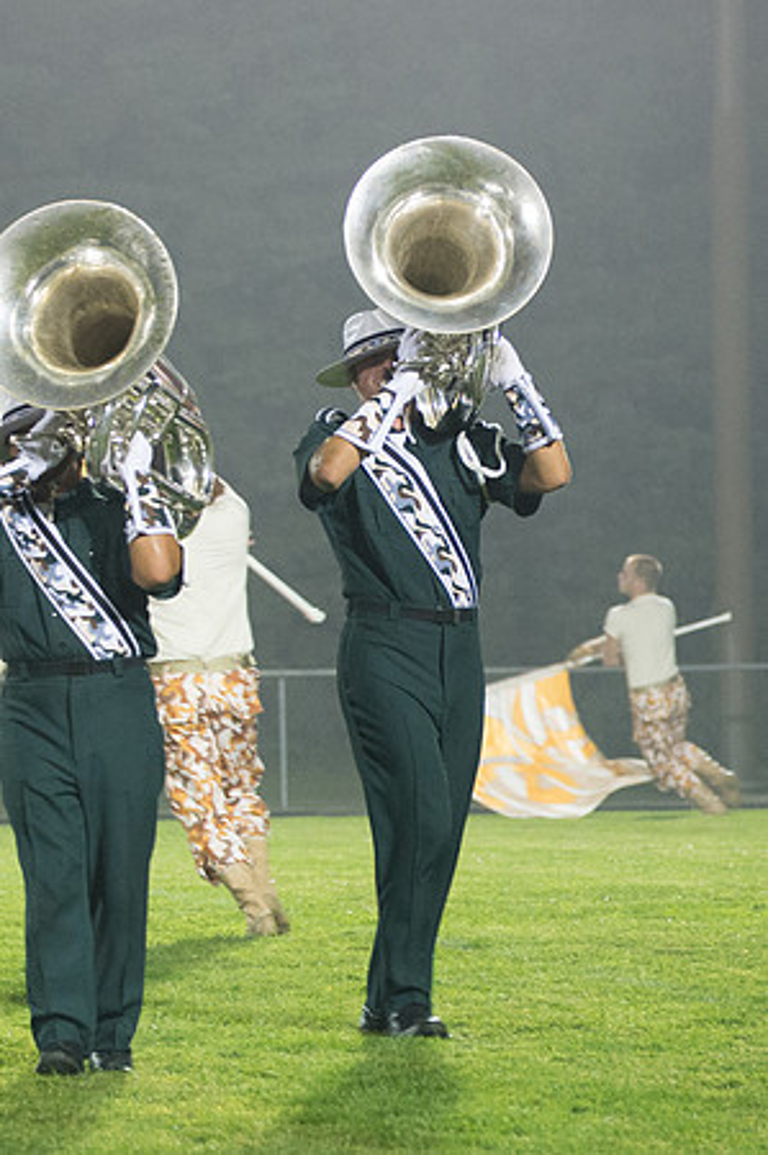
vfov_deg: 8.1
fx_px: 8176
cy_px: 573
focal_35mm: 255
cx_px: -208
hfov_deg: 5.3
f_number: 4.8
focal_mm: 116
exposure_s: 1/160
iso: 4000
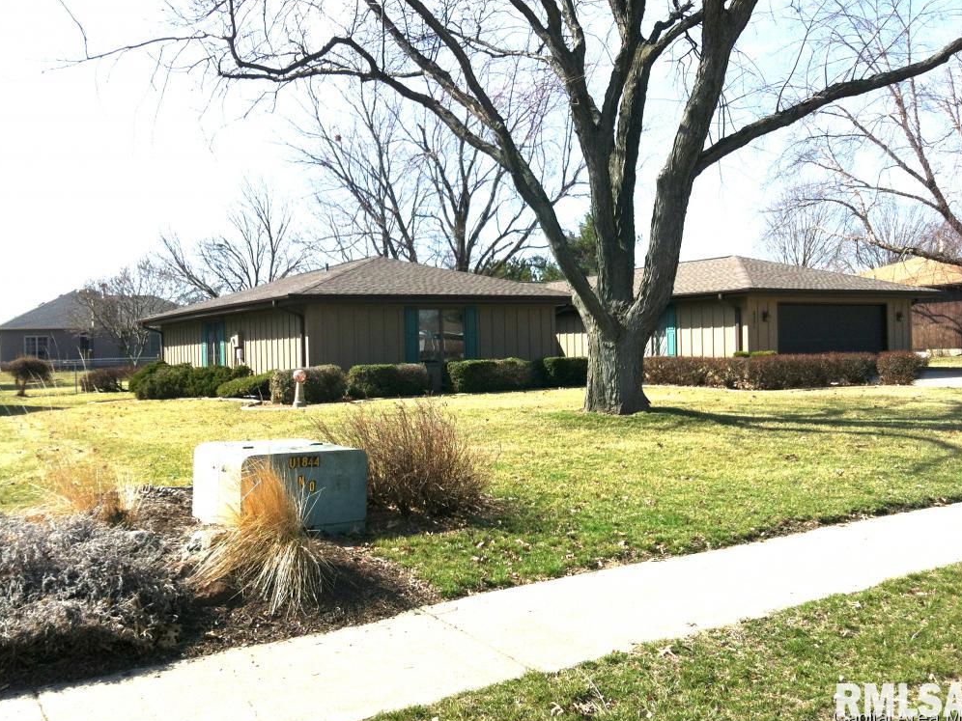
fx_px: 1000
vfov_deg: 39.7
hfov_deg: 51.4
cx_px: 489
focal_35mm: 36
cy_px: 361
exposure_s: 1/1005
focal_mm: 3.85
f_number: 2.8
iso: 80
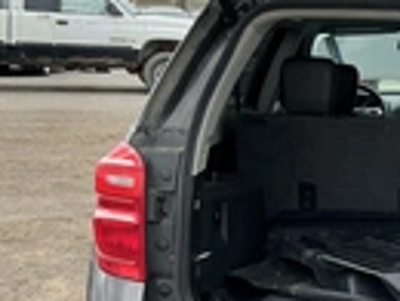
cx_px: 409
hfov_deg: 21.8
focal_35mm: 86
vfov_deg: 17.2
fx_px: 996
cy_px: 135
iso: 25
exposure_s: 1/586
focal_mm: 3
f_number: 1.8
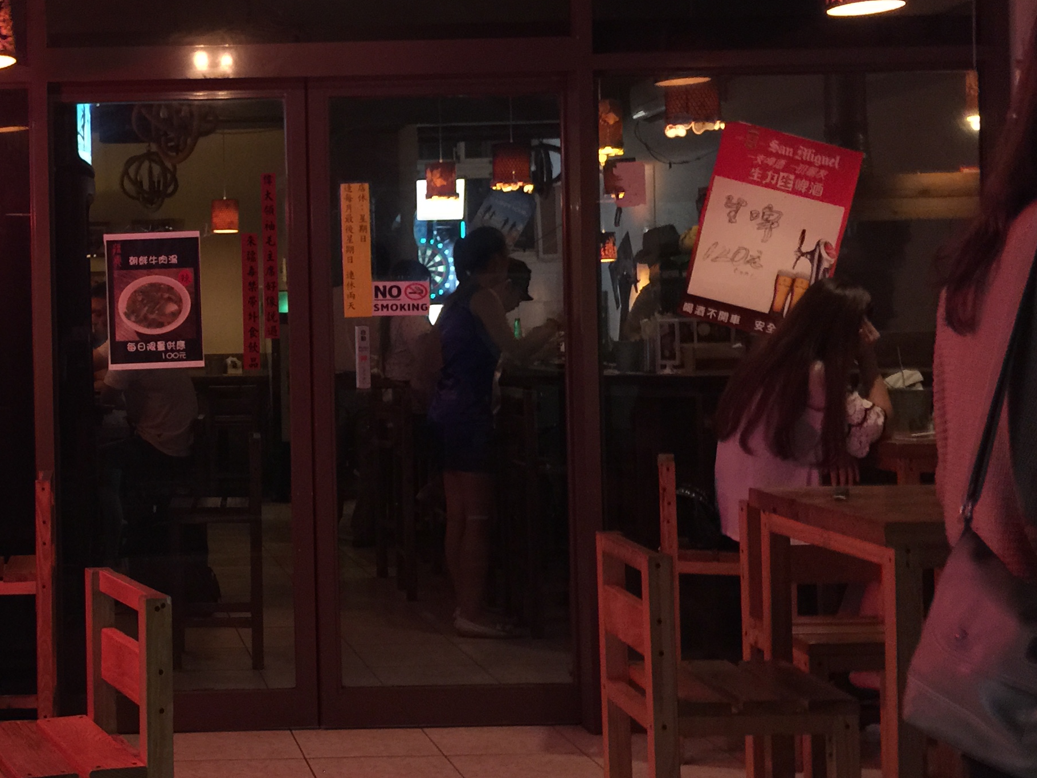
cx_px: 120
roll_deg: +0.4
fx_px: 1558
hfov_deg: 34.9
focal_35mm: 52
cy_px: 343
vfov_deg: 28.0
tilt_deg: -1.1
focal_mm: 4.15
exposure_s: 1/4
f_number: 2.2
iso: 100
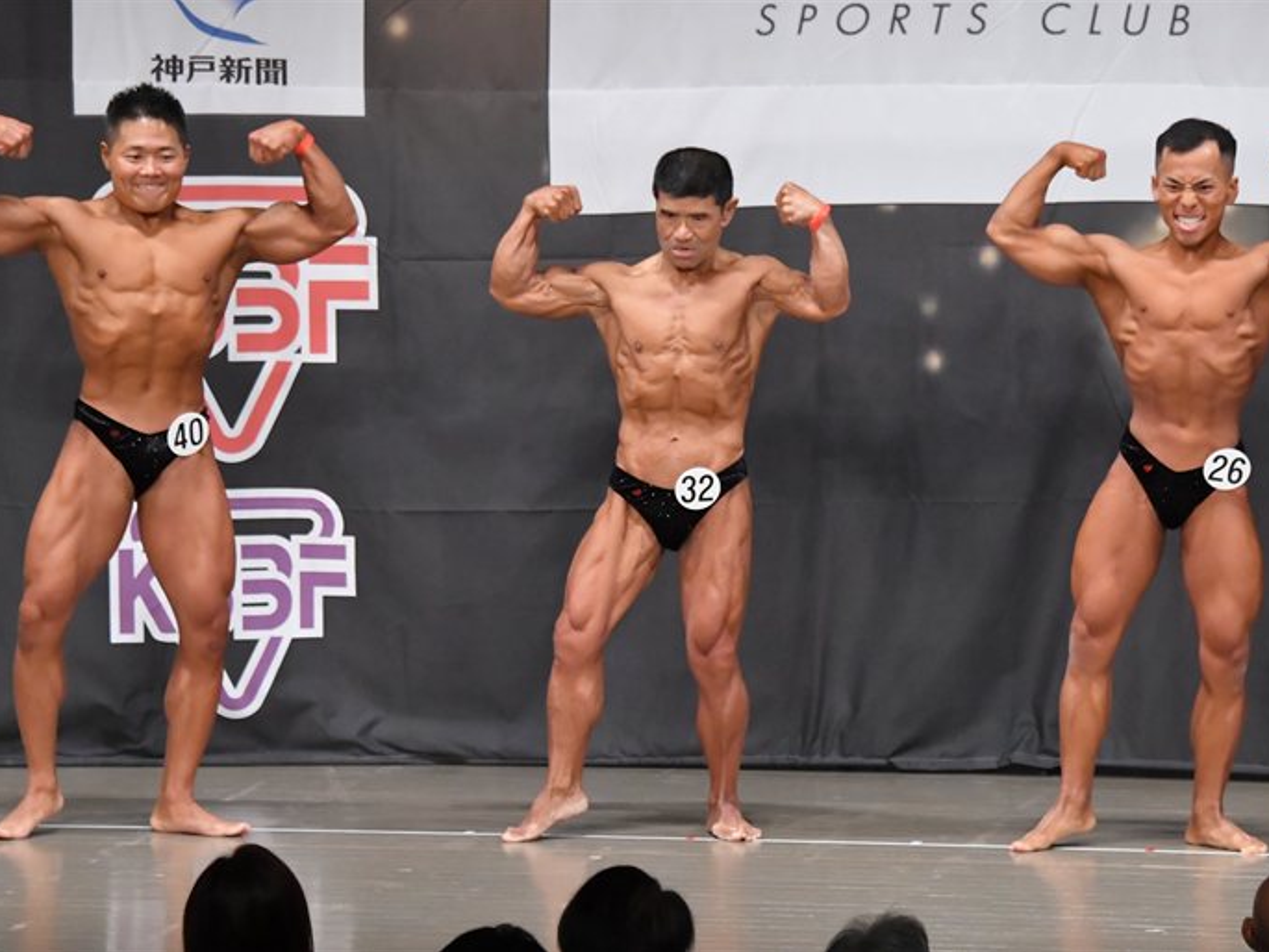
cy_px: 476
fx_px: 8653
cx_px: 677
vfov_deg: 6.3
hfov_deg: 8.4
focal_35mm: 236
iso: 6400
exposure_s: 1/400
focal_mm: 145
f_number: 5.6
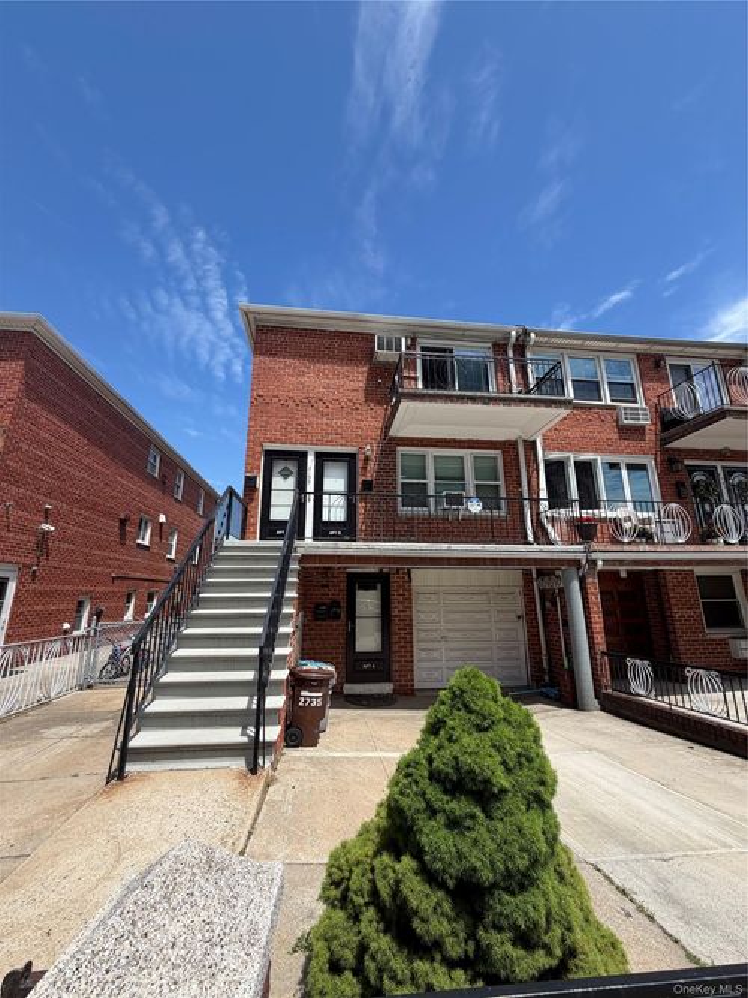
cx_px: 374
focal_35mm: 14
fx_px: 403
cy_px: 499
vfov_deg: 102.1
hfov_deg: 85.7
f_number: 2.2
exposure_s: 1/770
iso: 25
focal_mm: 2.22
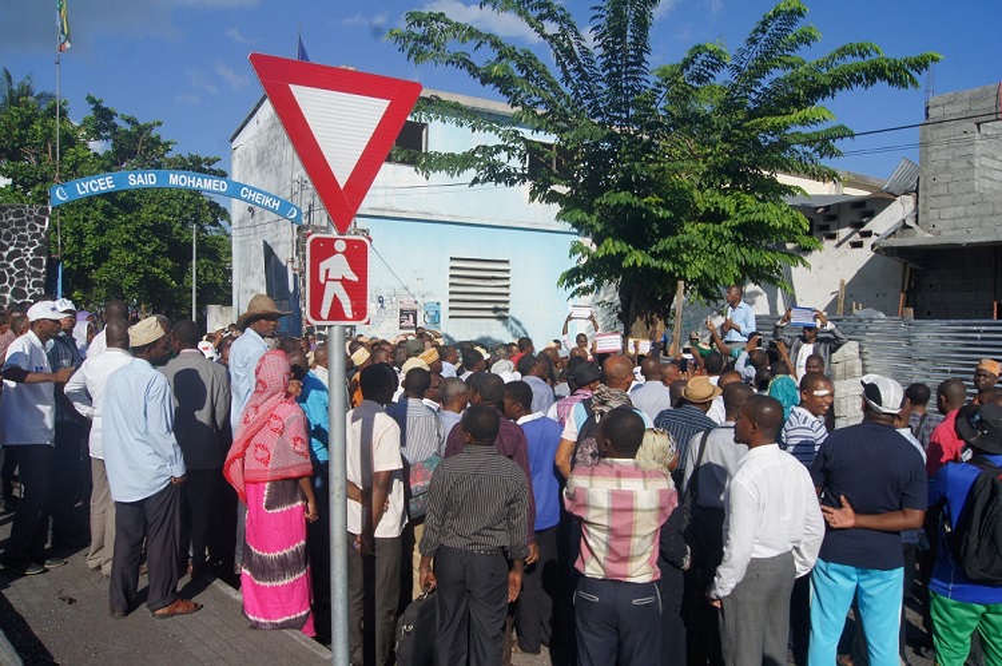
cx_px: 501
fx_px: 751
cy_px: 333
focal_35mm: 27
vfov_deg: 47.8
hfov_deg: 67.4
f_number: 10
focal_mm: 18
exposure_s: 1/640
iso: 200
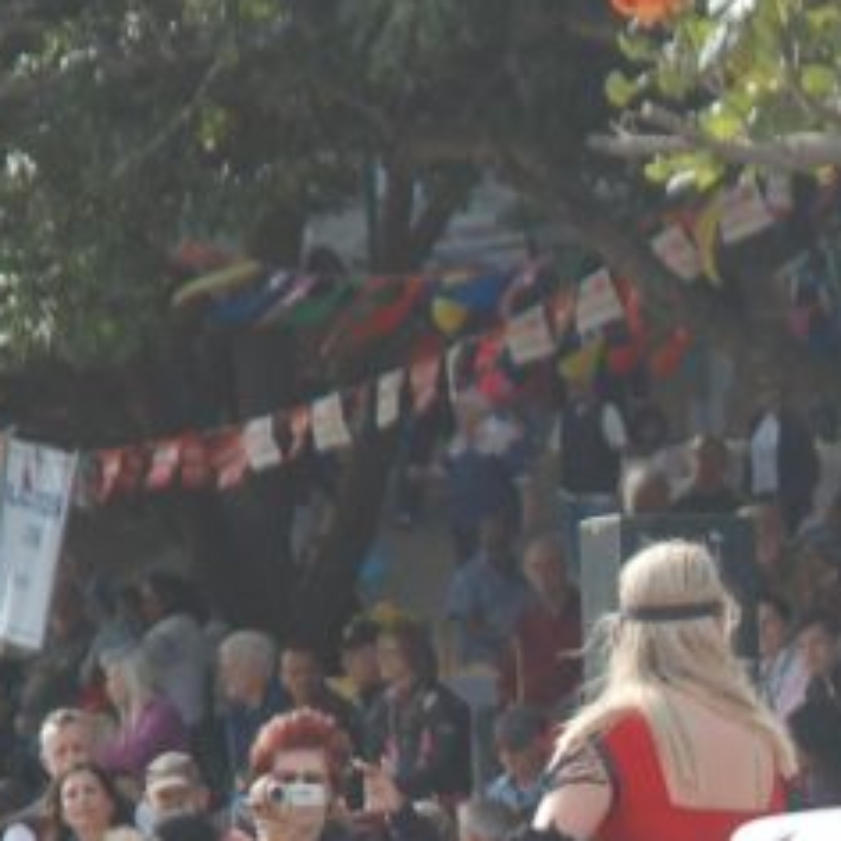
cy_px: 1206
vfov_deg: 3.8
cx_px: 1379
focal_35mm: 454
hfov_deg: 3.8
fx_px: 12479
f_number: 5.6
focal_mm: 82
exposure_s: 1/640
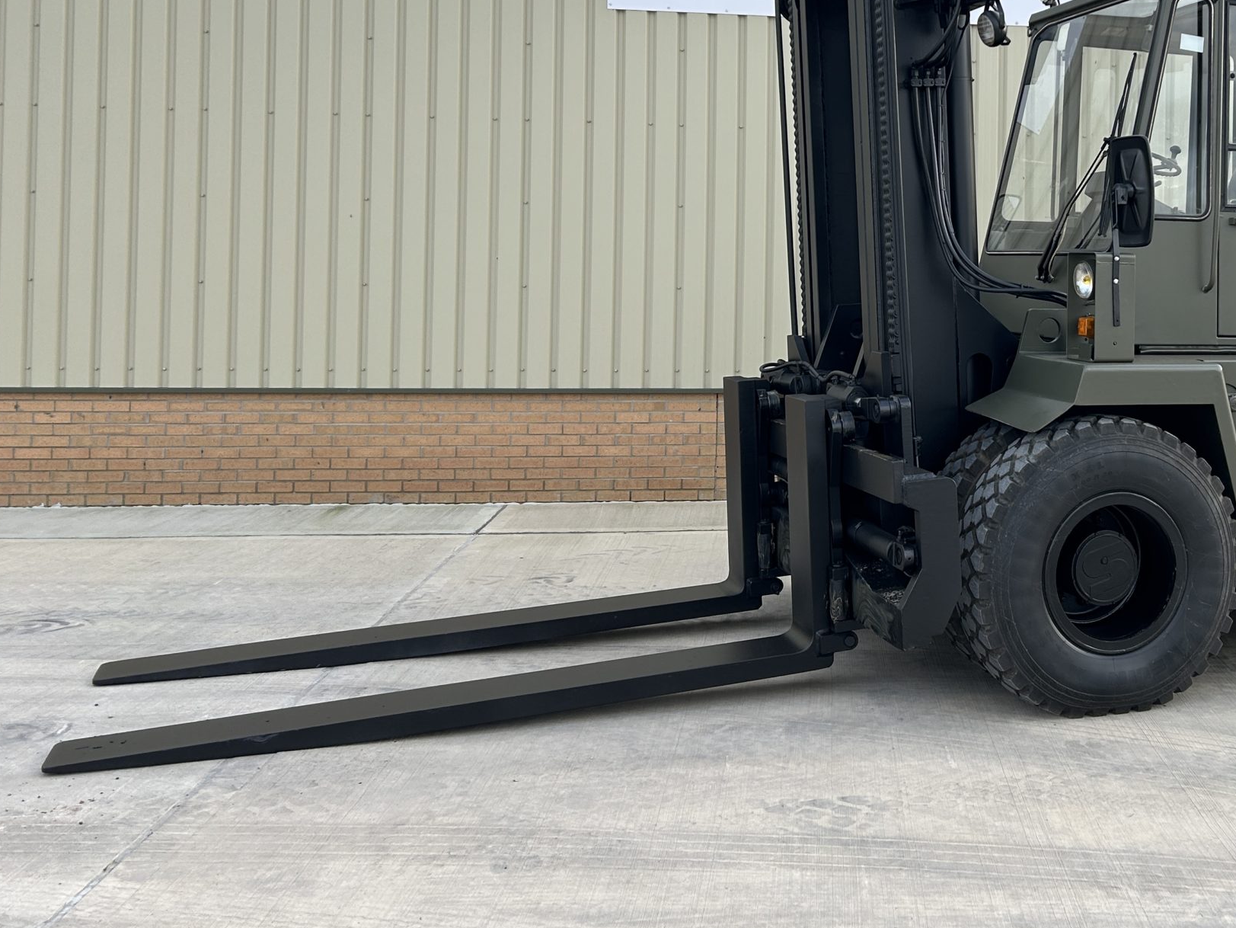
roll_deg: -0.8
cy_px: 263
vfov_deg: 34.6
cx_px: 966
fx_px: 1464
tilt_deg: +1.1
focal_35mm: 41
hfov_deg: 43.9
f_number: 1.5
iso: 50
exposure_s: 1/1100
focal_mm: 5.7
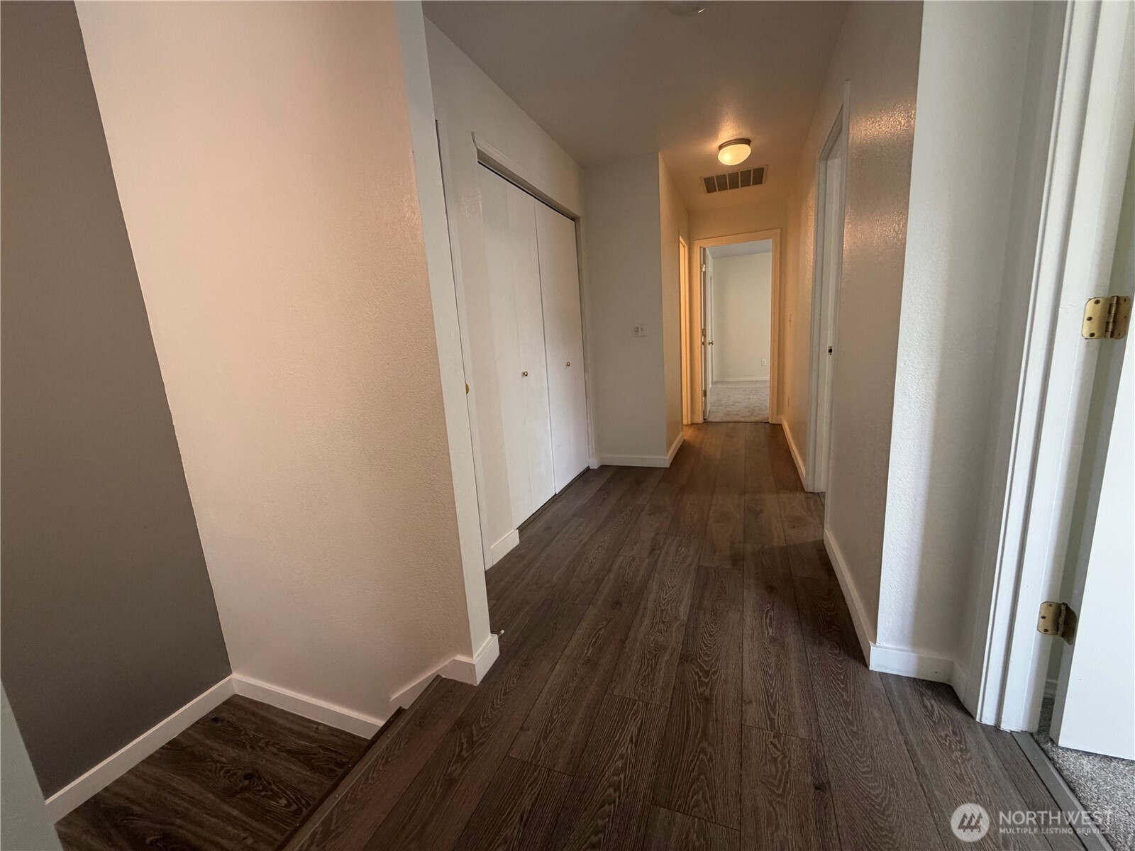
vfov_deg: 85.7
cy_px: 426
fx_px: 459
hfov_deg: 102.1
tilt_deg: -11.5
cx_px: 568
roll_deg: +4.9
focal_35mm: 14
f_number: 2.2
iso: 200
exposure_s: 1/60
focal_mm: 2.22
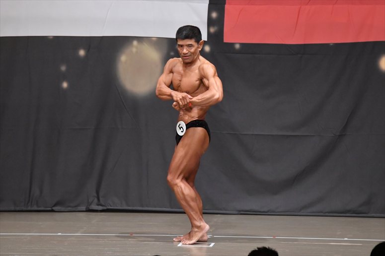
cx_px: 192
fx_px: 2726
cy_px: 128
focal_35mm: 255
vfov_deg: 5.4
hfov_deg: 8.1
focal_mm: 170
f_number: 5.6
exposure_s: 1/400
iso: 6400
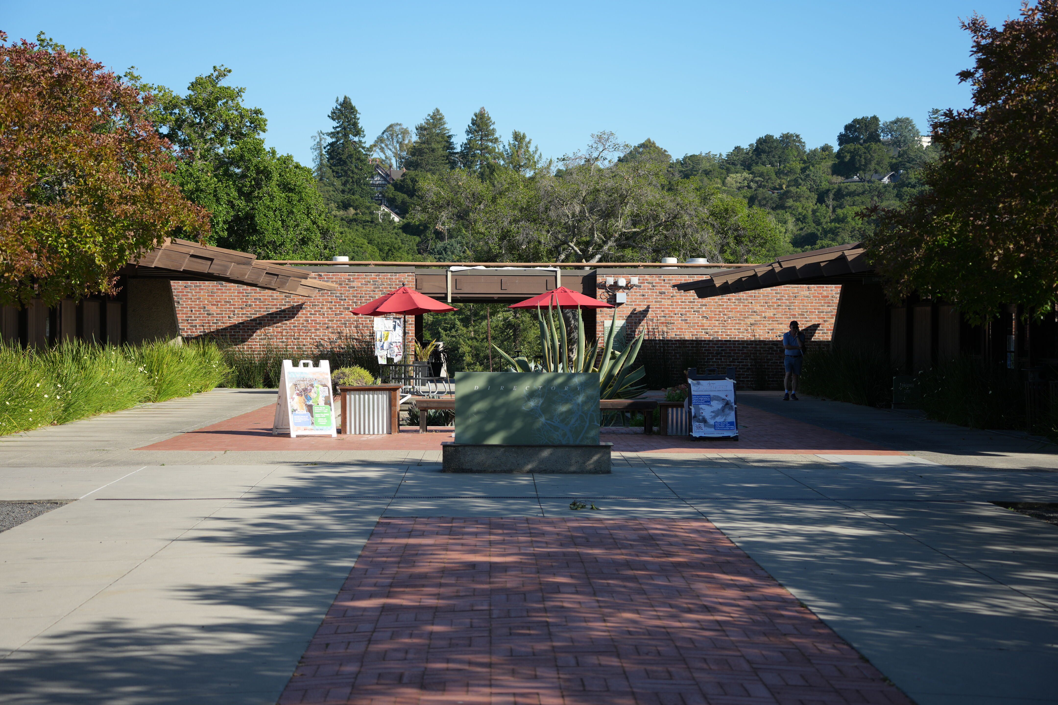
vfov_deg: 20.3
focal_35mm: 67
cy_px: 352
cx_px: 529
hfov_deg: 30.1
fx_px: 1969
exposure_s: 1/500
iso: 125
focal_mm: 67
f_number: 5
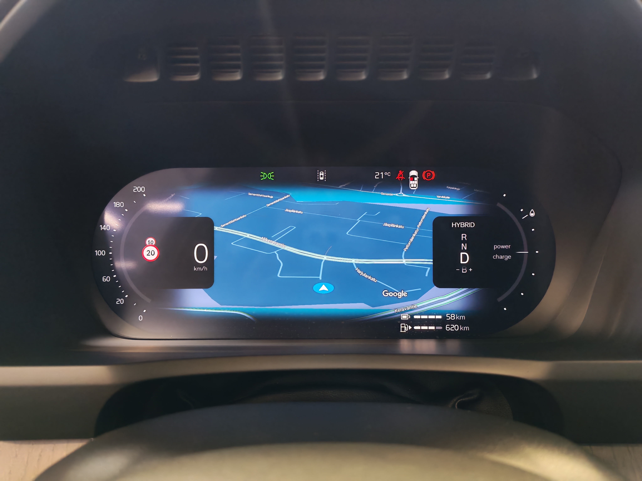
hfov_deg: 65.3
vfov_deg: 51.4
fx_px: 501
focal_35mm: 27
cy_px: 240
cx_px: 321
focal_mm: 6.12
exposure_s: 1/33.3
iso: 2300
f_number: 1.9
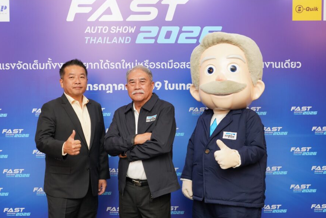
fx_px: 389
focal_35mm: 43
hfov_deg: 45.3
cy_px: 104
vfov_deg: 31.2
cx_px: 144
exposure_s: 1/125
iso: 1000
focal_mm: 37
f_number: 5
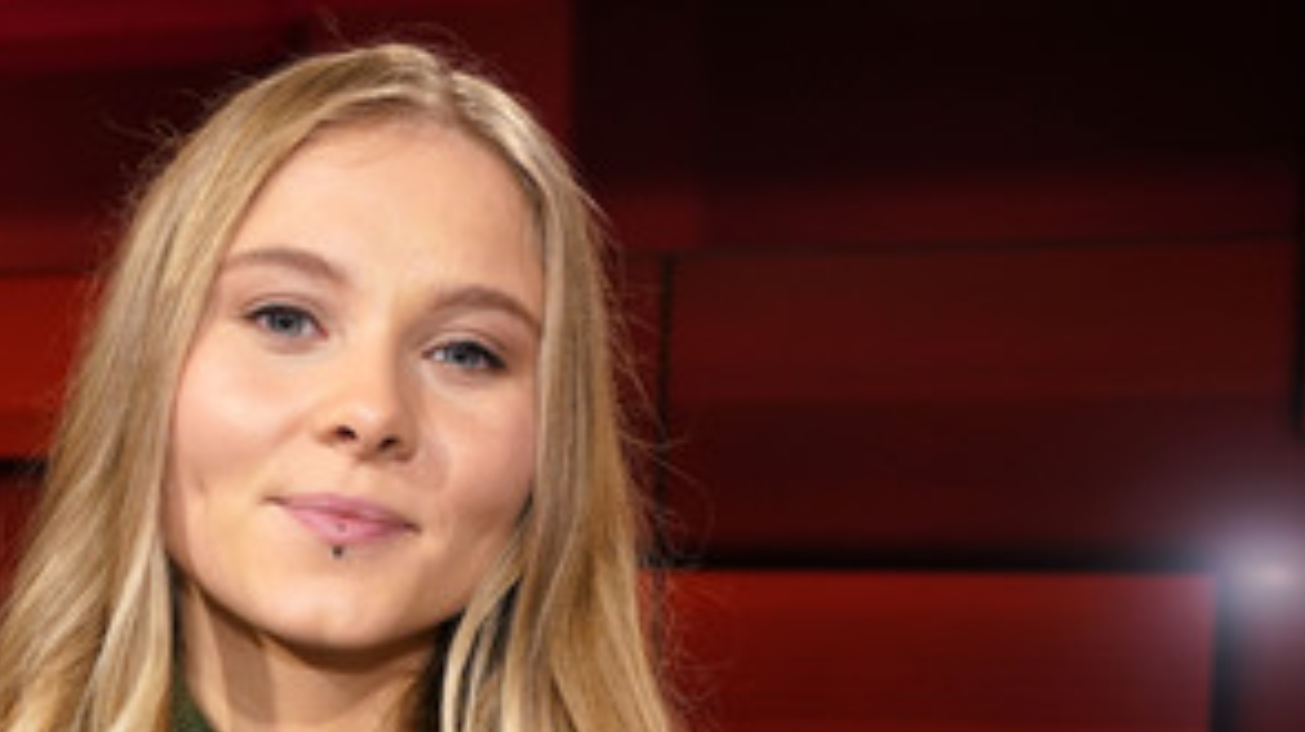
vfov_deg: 22.1
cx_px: 335
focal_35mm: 53
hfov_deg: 38.2
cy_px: 648
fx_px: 1833
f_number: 4.5
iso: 1600
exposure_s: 1/160
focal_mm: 33
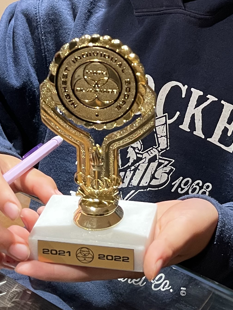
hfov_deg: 18.6
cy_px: -4
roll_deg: -3.2
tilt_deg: -13.7
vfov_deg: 23.9
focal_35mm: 78
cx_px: 202
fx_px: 700
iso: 320
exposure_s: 1/60
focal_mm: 5.1
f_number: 1.6
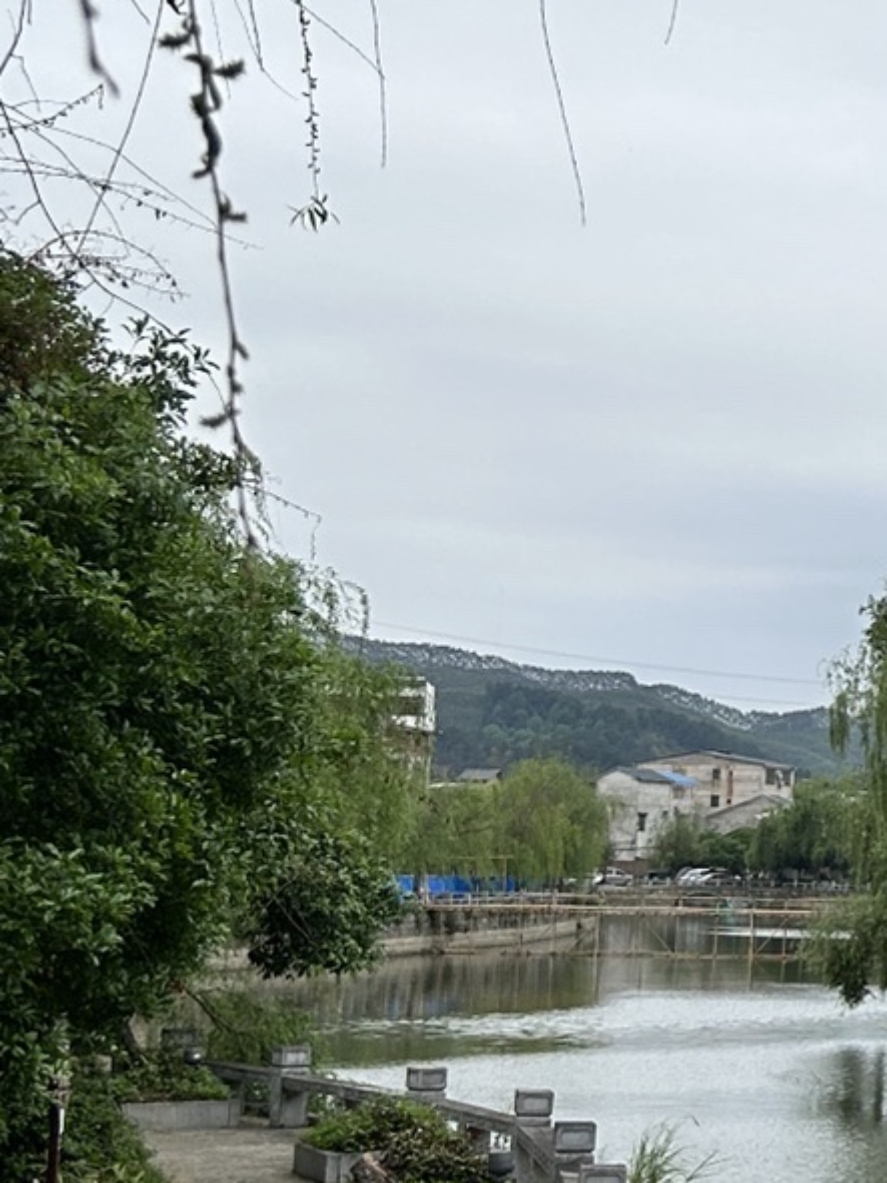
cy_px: 603
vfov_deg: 22.3
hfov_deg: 15.0
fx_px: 3008
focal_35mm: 88
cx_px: 1496
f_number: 1.5
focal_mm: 5.7
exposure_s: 1/2252
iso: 50
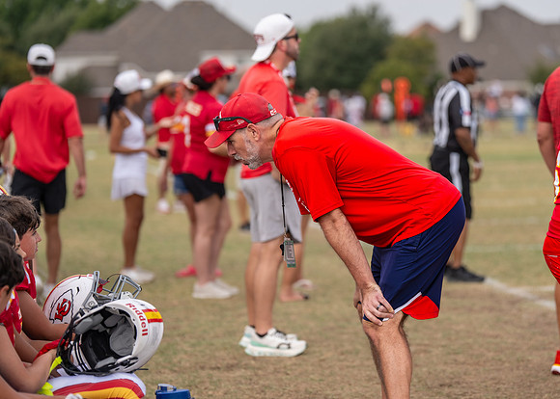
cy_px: 186
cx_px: 323
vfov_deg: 10.0
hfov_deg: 14.0
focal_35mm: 144
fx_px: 2282
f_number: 2.8
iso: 160
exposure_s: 1/2000
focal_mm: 126
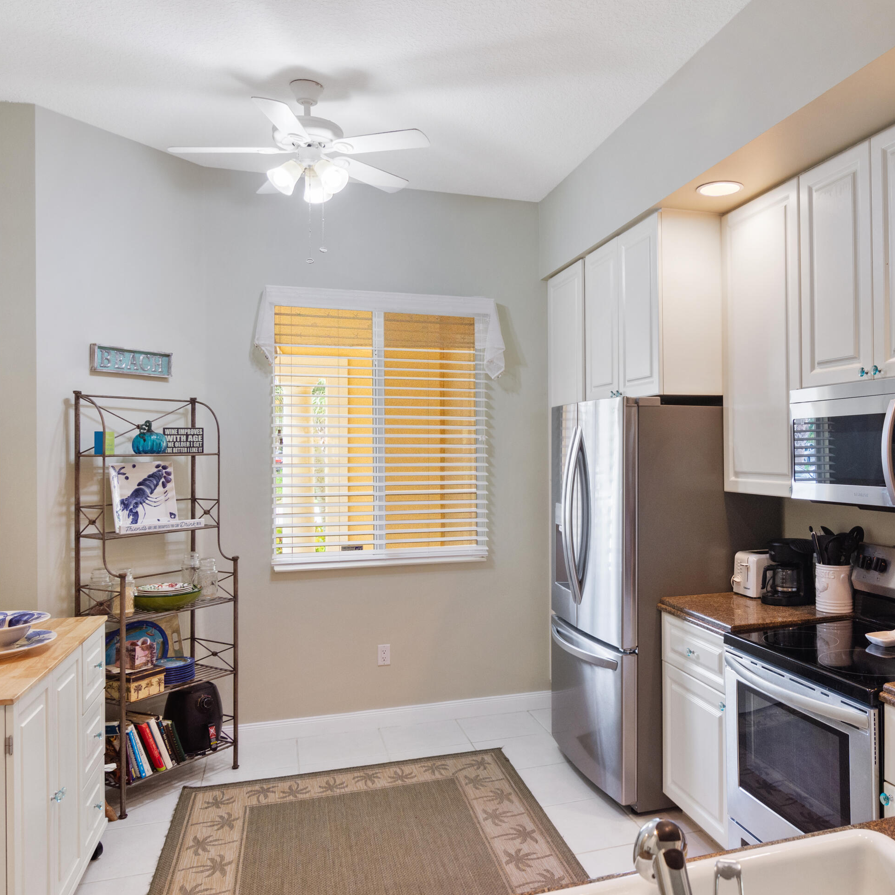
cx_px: 569
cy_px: 449
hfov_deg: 60.6
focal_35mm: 26
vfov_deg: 61.6
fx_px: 751
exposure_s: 1/15
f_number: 6.3
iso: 320
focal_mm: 13
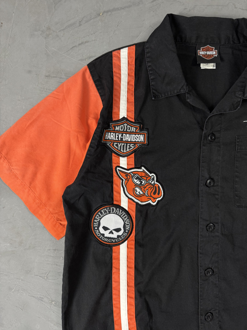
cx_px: 124
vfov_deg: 71.6
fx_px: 228
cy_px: 165
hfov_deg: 56.8
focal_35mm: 24
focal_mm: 6.76
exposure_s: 1/60
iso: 125
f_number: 1.78
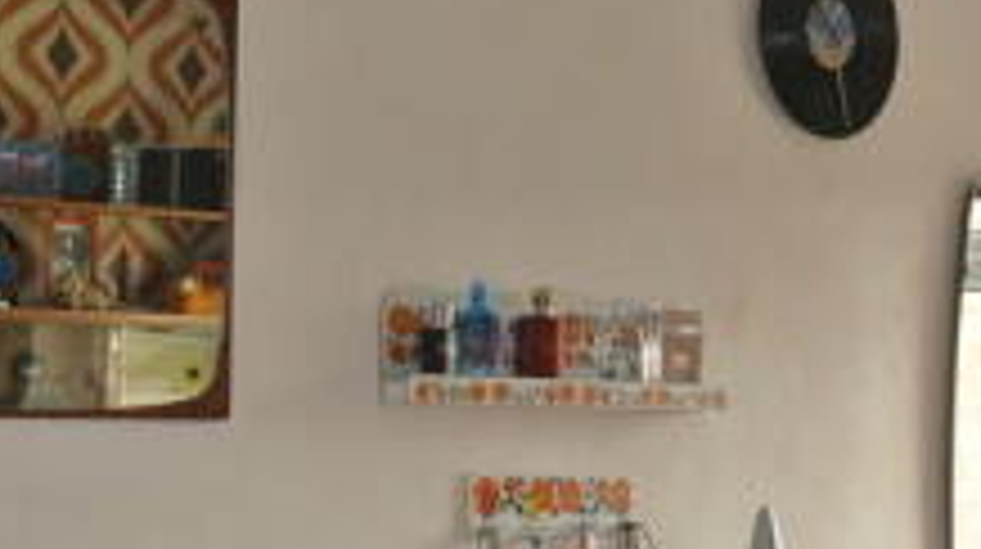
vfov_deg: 13.8
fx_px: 2208
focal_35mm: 85
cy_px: 632
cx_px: 551
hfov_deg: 25.0
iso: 450
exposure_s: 1/60
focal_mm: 10
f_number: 3.5
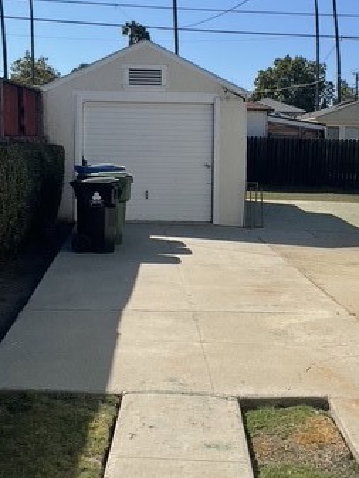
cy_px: 179
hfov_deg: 26.5
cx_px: 216
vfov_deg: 34.7
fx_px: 760
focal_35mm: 55
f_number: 1.8
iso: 25
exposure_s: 1/3125
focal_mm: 3
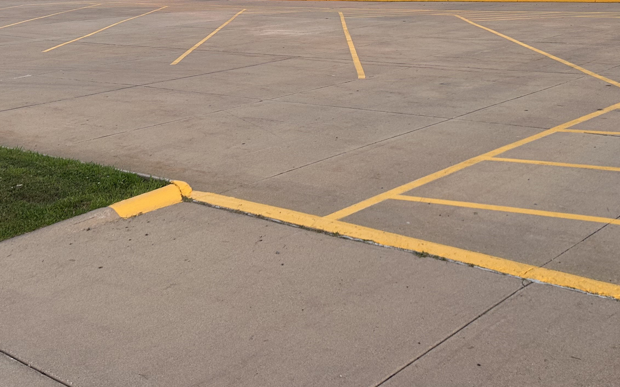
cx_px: 368
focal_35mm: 49
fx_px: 828
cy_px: 98
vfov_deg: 26.0
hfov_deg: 40.9
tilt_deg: -7.3
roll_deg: +3.7
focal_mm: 5.7
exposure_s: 1/397
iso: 50
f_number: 1.5
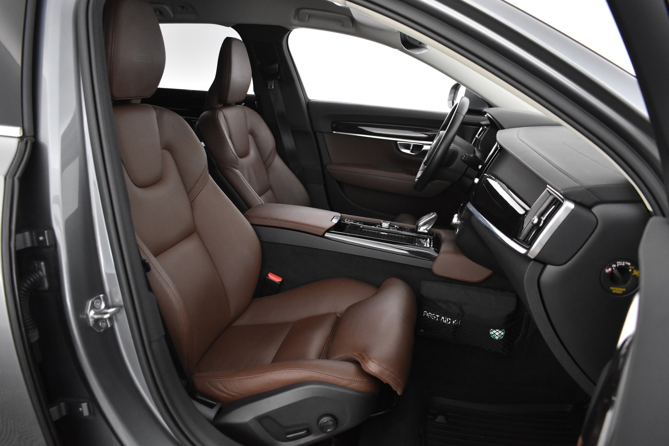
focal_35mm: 27
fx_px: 502
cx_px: 334
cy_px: 223
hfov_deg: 67.4
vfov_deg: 47.9
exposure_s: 1/30
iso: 2500
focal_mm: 18
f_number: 3.5
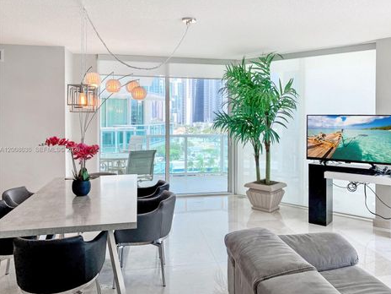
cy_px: 150
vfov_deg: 49.7
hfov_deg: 63.4
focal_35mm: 28
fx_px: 316
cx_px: 209
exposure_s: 1/210
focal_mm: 4.25
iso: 25
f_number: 1.8
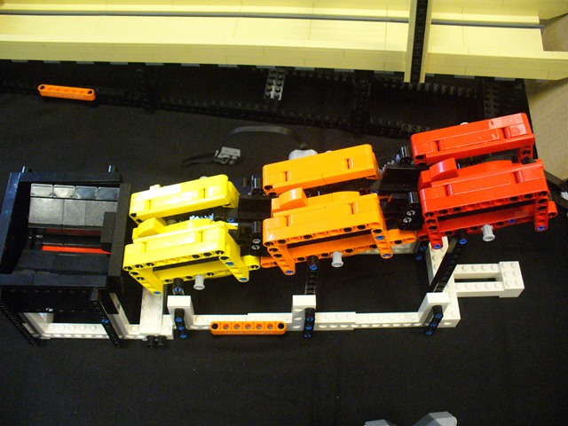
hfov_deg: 50.1
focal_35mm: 37
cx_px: 284
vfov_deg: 38.7
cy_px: 213
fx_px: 607
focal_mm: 6.1
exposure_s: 1/40
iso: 400
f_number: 2.8
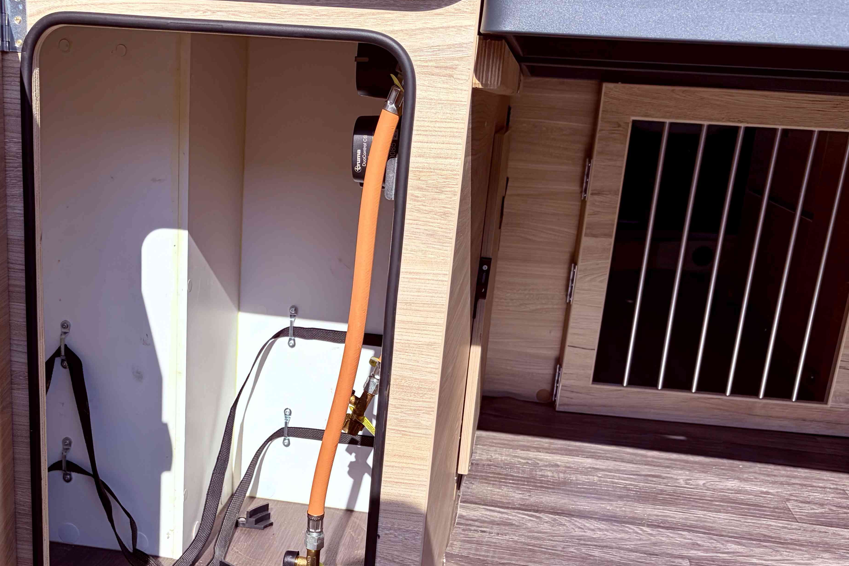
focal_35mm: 42
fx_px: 990
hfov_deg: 46.0
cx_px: 322
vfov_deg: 31.4
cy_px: 418
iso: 50
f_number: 1.6
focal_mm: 5.96
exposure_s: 1/2747
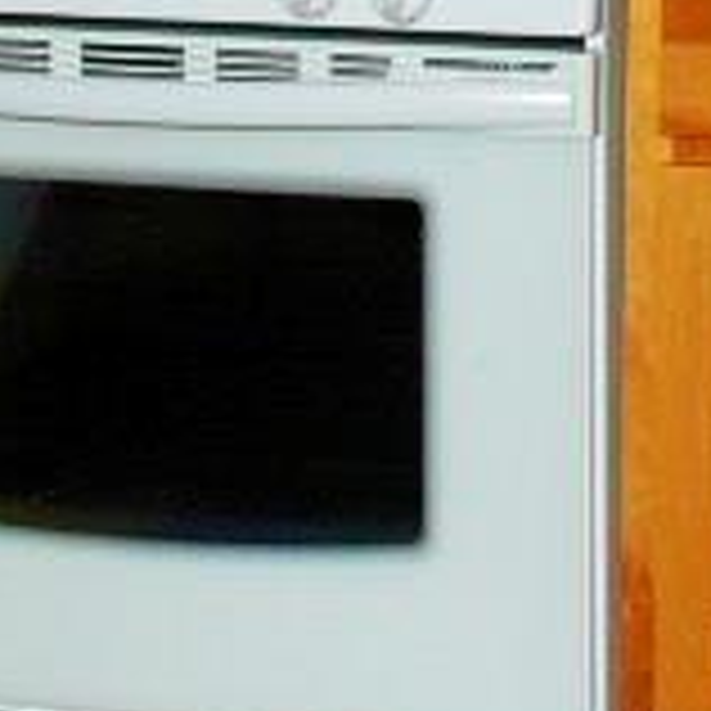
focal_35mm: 198
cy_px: -641
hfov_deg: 8.8
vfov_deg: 8.4
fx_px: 4601
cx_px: 702
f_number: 10
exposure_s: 1/125
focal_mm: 24
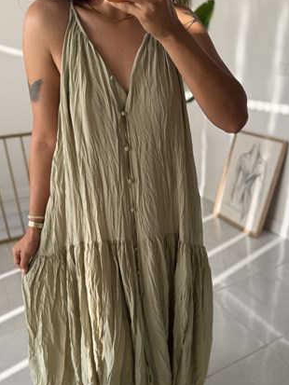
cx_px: 156
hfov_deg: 45.4
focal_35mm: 31
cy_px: 213
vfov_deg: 58.2
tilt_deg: -52.9
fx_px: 345
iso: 80
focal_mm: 6.76
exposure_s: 1/230
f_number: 1.78
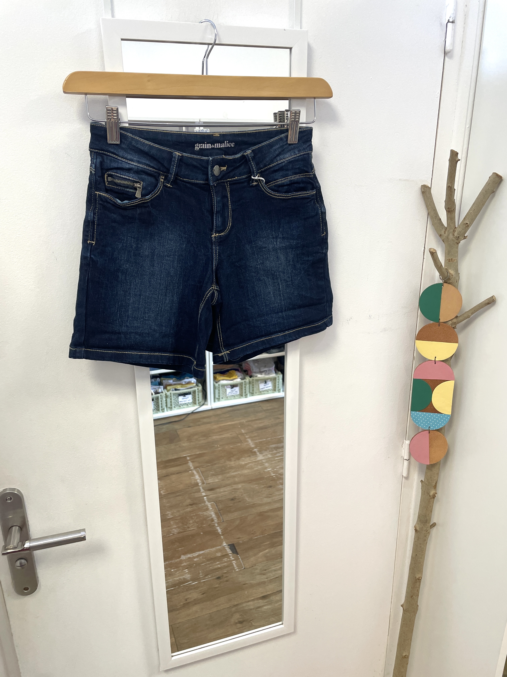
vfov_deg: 67.3
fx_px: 508
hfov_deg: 53.1
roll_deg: +2.4
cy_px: 338
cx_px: 254
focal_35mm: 26
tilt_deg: -19.1
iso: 125
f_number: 1.6
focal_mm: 4.2
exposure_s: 1/100
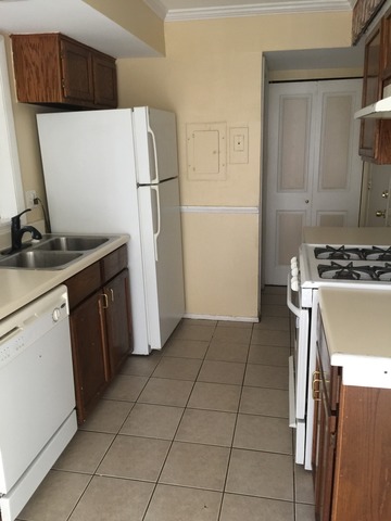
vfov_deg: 61.7
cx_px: 196
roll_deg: +2.0
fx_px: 437
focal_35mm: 29
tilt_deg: -13.2
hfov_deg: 48.2
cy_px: 260
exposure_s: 1/15
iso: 100
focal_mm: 4.15
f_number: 2.2
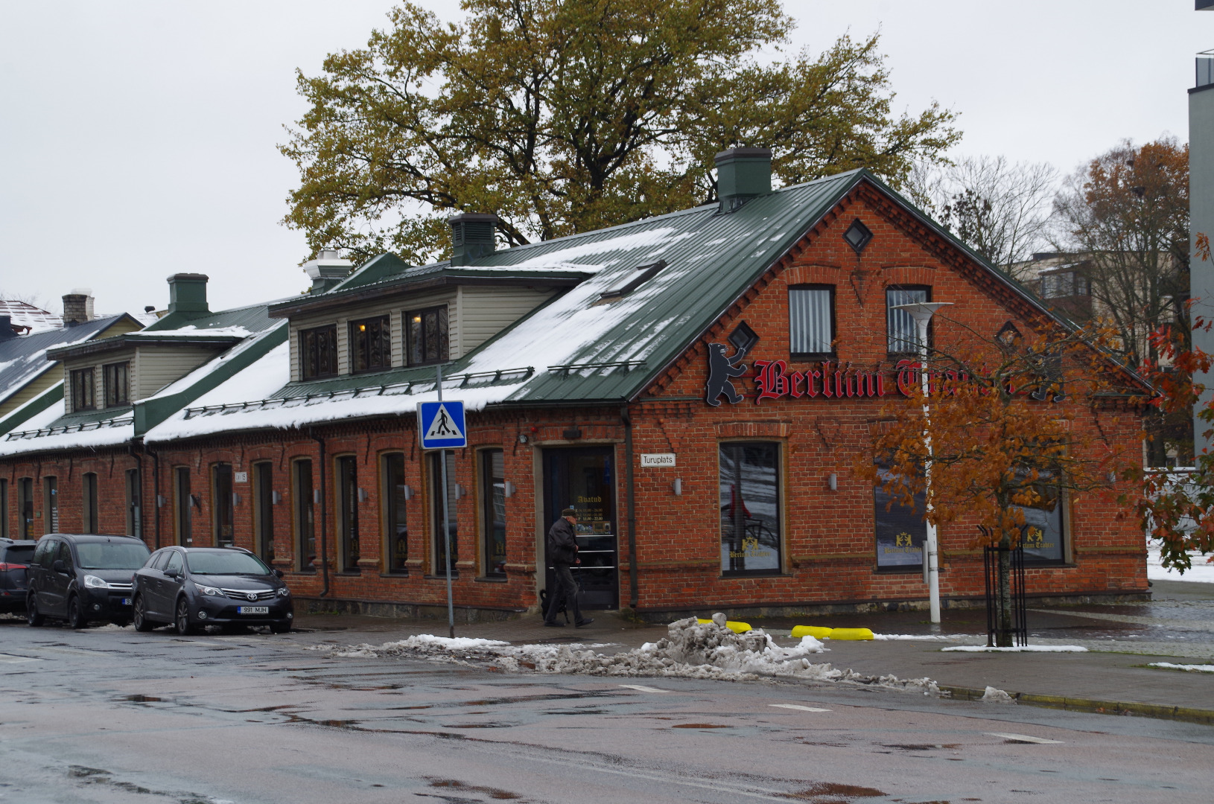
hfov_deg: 24.8
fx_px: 2760
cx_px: 607
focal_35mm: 82
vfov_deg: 16.6
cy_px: 402
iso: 250
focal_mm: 55
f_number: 11
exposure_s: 1/100
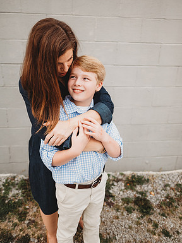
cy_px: 105
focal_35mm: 27
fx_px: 190
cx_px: 89
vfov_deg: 65.1
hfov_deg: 51.3
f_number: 2.2
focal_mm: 24
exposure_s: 1/320
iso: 200
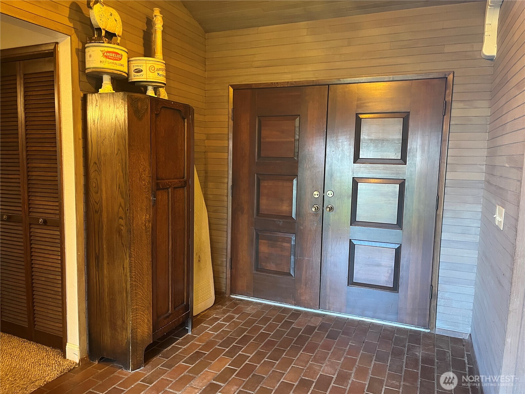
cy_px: 197
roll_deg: -0.5
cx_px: 262
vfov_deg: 53.1
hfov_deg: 67.3
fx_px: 394
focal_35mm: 26
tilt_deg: -6.2
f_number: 1.6
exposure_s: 1/40
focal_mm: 5.1
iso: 400
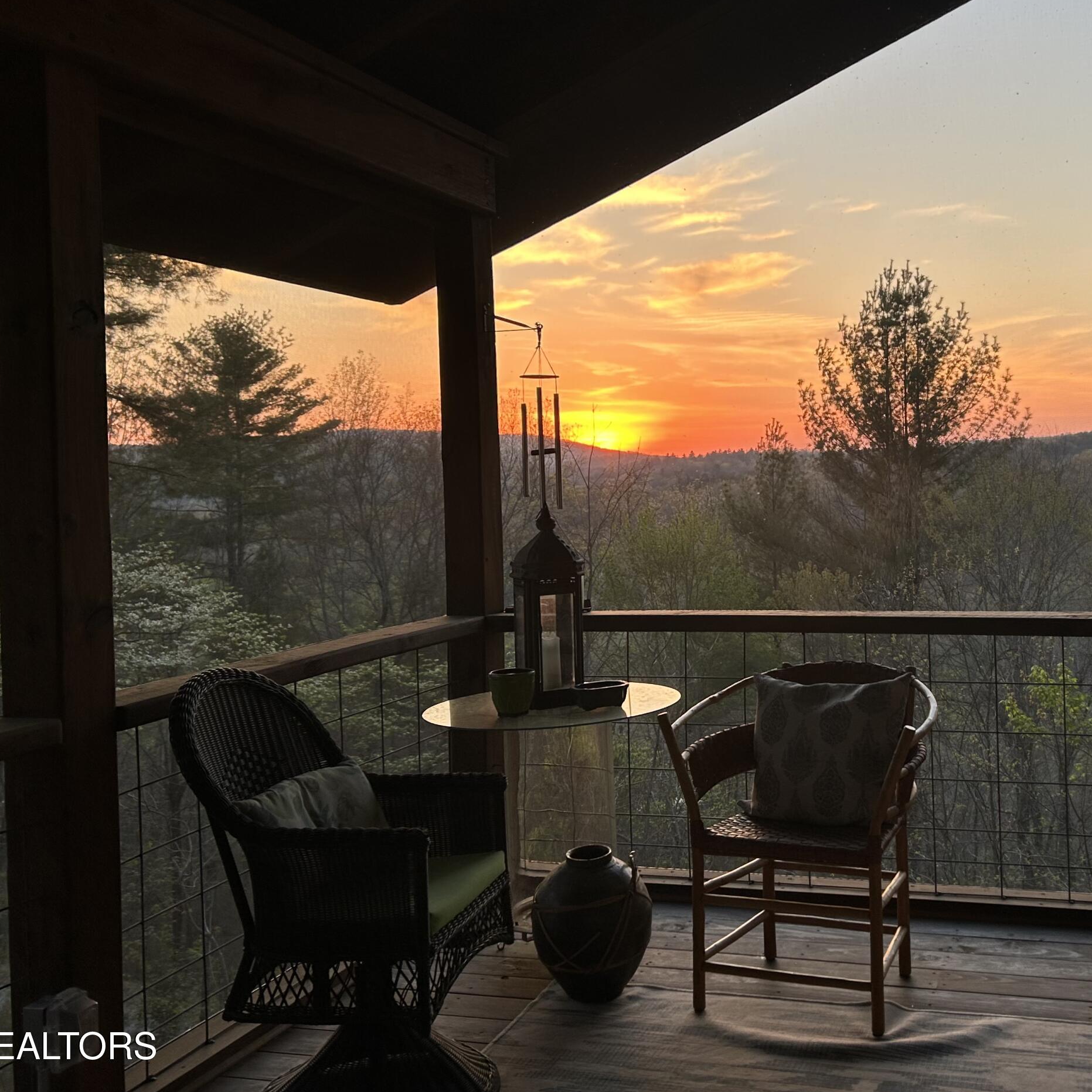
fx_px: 1321
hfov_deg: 44.1
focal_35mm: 37
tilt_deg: +0.3
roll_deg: +1.9
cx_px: 757
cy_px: 447
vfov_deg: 44.7
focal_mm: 5.7
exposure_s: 1/156
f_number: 1.5
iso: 40
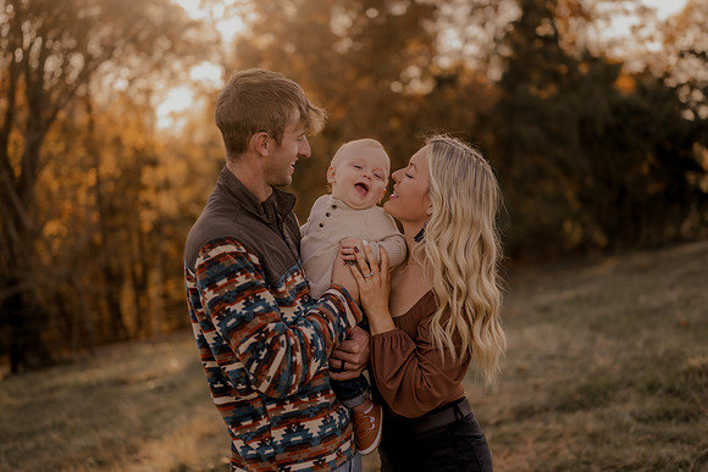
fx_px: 1053
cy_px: 236
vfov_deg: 25.3
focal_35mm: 54
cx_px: 354
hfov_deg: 37.2
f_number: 1.8
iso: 250
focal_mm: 50
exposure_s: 1/1600
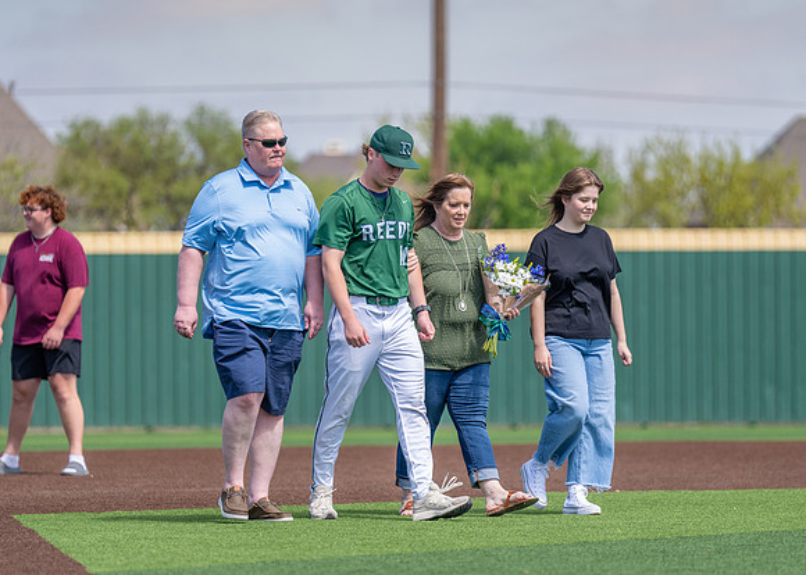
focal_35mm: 209
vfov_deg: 6.9
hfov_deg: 9.6
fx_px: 4789
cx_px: 416
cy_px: 303
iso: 100
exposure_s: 1/1250
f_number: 2.8
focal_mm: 170
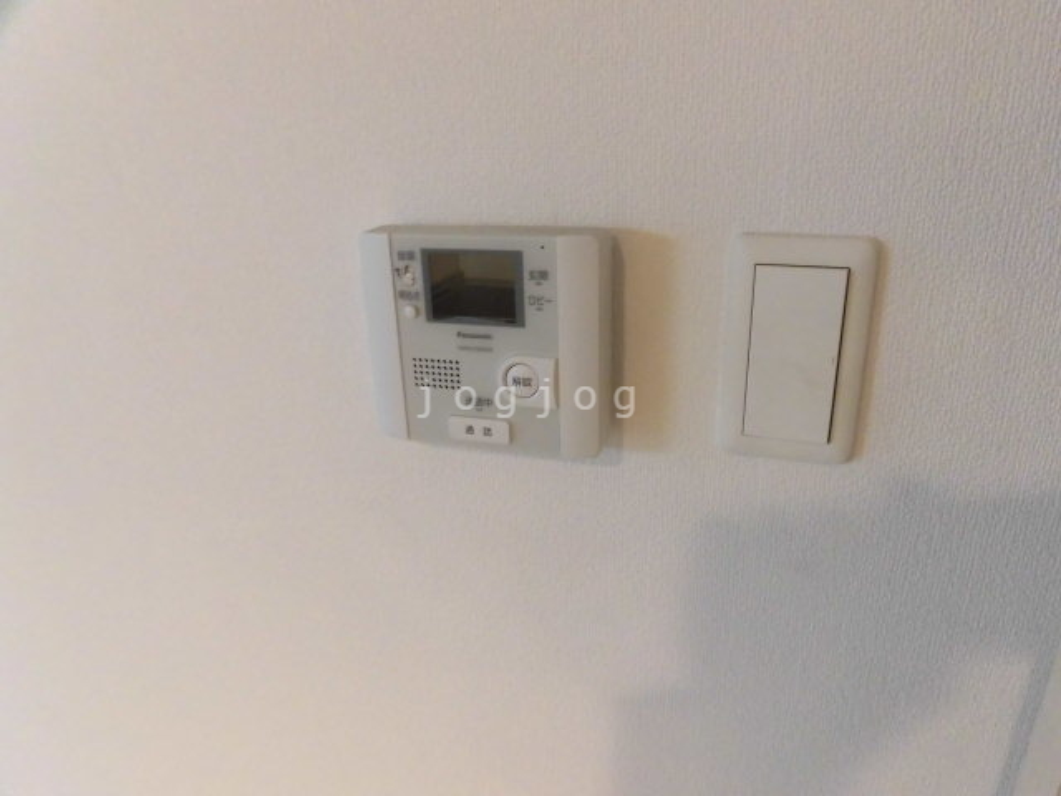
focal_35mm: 24
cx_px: 530
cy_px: 398
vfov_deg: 56.8
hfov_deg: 71.6
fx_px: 736
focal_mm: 4.3
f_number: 3.1
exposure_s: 1/30
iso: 320
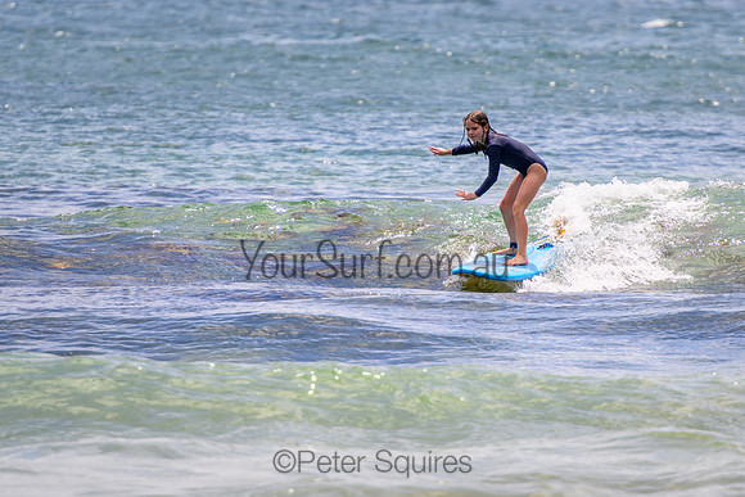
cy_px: 253
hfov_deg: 3.7
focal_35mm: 550
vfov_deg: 2.5
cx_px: 414
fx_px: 11381
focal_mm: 400
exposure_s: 1/2000
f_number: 5.6
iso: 220
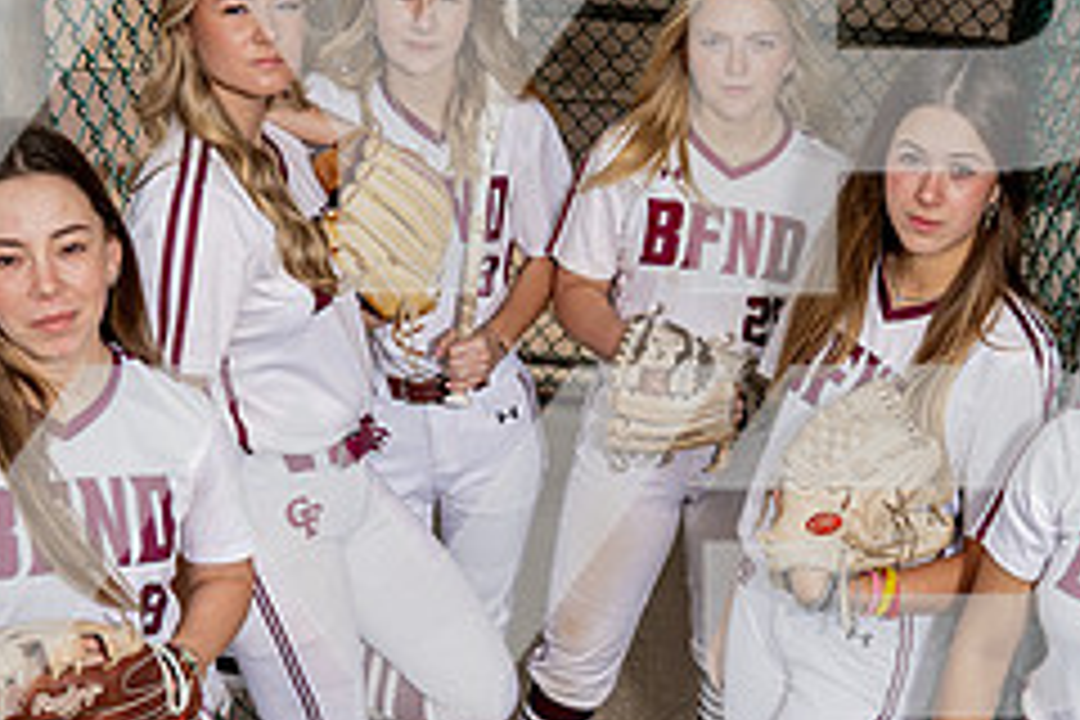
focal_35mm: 58
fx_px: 1740
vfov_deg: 23.0
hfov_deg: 34.4
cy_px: 605
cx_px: 616
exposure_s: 1/250
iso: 100
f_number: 8
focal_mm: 24
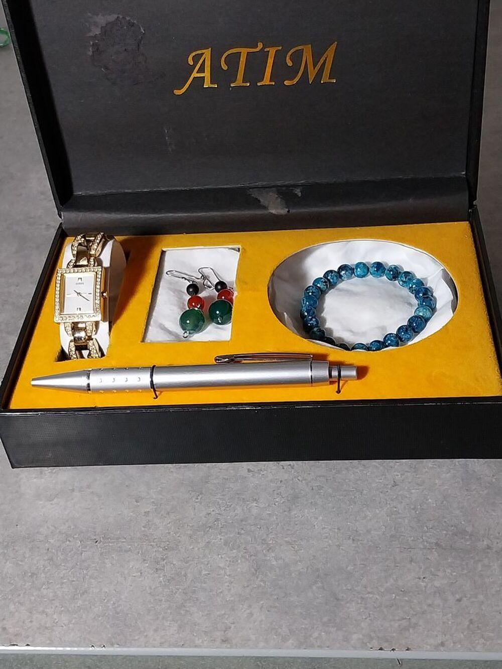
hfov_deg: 53.1
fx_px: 503
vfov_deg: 67.3
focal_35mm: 26
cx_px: 251
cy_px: 334
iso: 200
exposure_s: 1/50
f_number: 1.8
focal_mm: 4
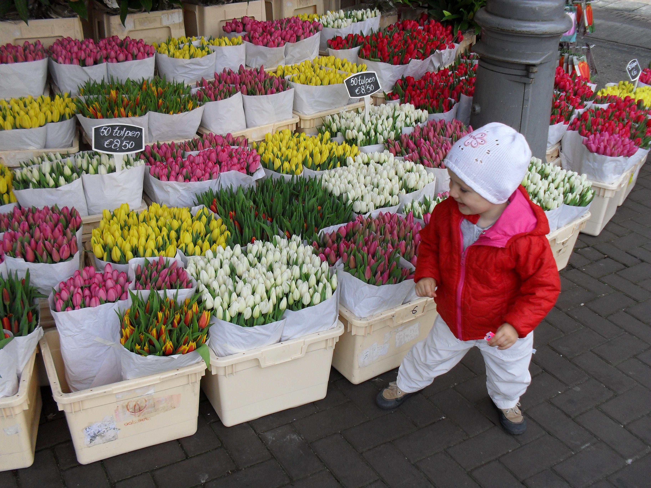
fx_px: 658
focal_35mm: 35
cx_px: 326
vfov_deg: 40.7
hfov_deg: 52.6
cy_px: 244
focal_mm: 6.3
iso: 100
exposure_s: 1/350
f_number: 3.2
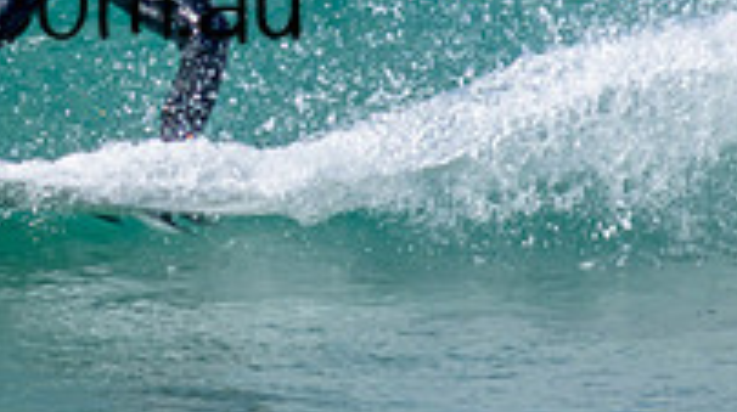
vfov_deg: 0.4
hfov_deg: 0.7
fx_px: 64131
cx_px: -103
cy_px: -183
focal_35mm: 3286
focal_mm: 800
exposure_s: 1/2000
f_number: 11
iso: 1400
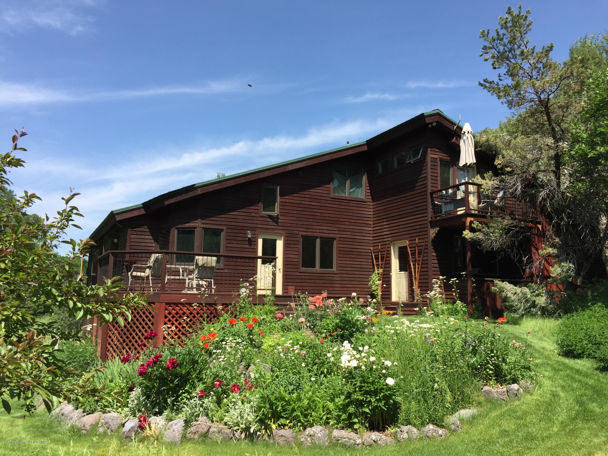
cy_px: 228
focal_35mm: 29
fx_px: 509
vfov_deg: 48.2
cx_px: 304
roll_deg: -1.0
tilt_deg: +7.5
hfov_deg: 61.7
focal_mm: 4.15
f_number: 2.2
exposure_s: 1/1199
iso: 32
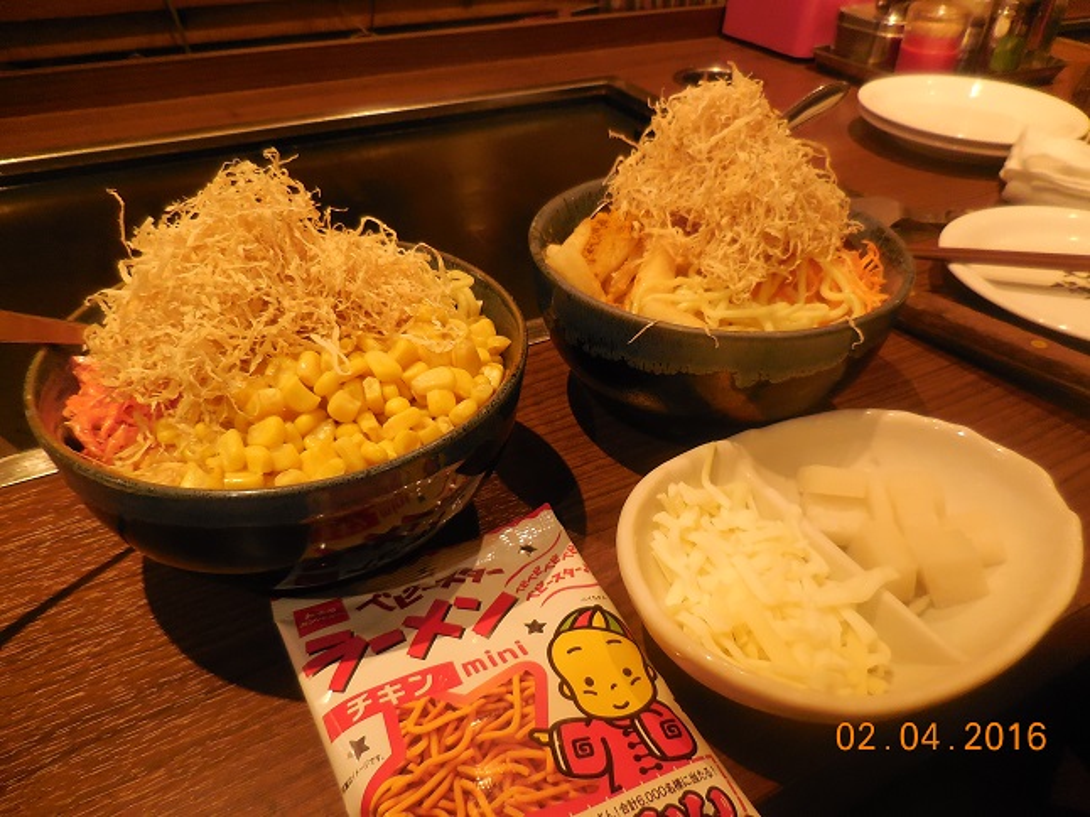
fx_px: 787
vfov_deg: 54.8
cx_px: 545
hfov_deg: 69.4
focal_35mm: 25
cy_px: 408
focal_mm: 4.5
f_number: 3.3
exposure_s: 1/25
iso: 400
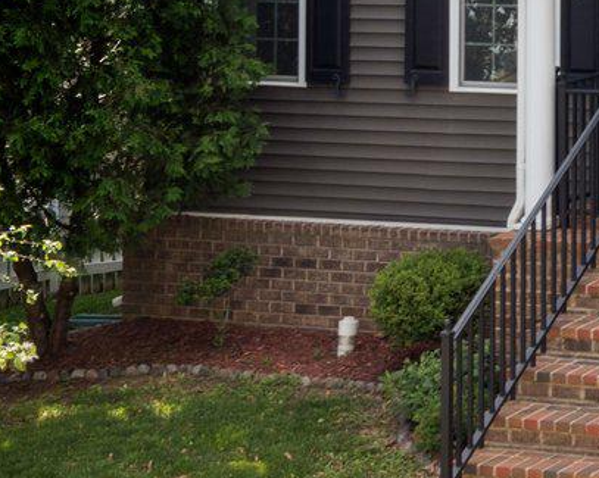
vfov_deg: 10.7
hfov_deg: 12.6
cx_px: 1149
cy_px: -330
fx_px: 2427
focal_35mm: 137
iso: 100
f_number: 9
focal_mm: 19.5
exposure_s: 1/125
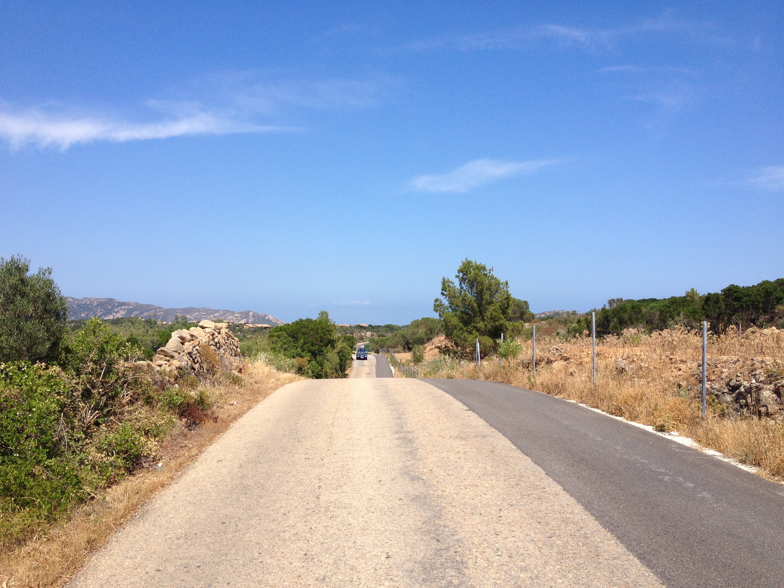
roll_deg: +0.2
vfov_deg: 40.7
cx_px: 392
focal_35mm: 35
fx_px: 793
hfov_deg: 52.6
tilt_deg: -0.2
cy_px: 294
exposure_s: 1/1905
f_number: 2.4
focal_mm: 4.28
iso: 50
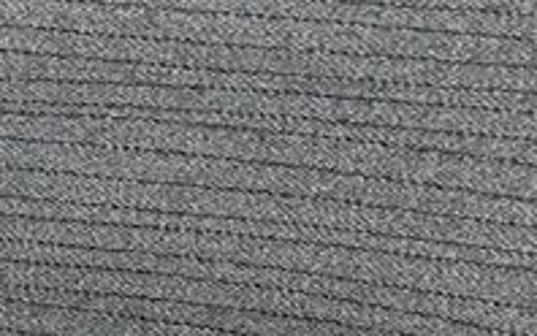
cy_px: 470
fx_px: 4627
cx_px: -610
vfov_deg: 4.1
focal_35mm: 316
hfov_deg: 6.4
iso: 2500
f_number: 5.6
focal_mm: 40
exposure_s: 1/80
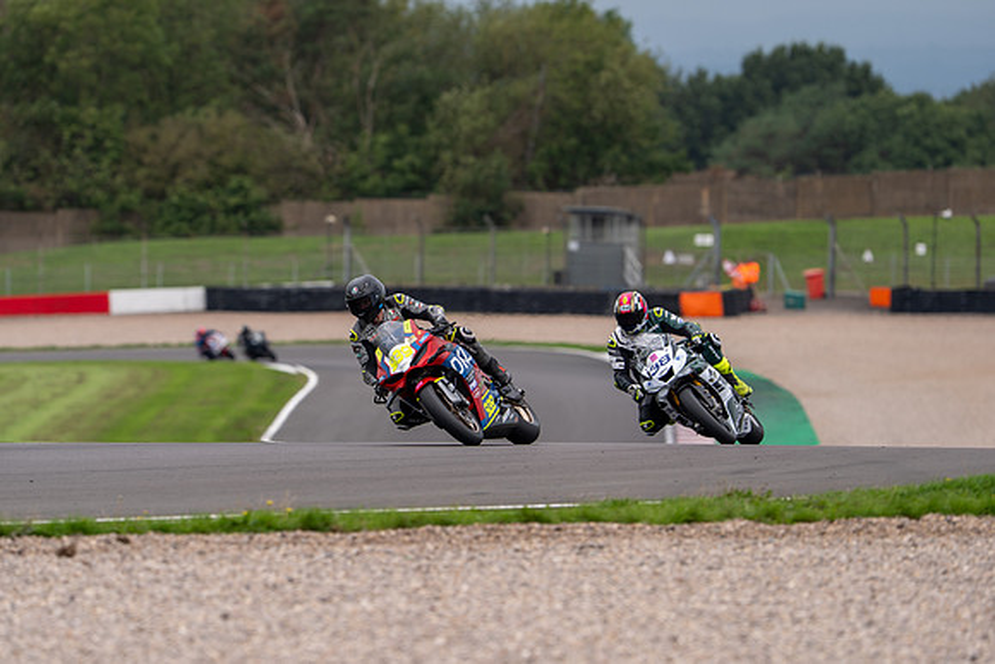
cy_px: 332
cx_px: 446
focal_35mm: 406
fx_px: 11229
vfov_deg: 3.4
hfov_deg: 5.1
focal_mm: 368
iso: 125
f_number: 5.6
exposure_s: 1/400
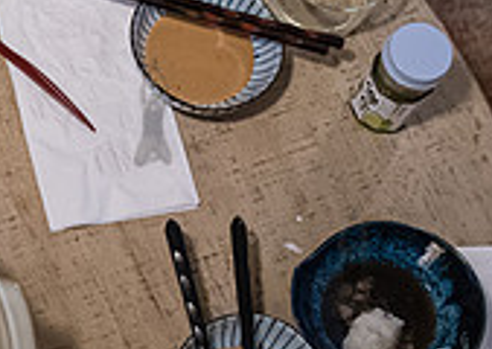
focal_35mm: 139
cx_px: -196
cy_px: 196
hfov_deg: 13.8
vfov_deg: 10.3
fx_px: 1938
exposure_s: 1/250
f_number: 3.2
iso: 12800
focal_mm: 35
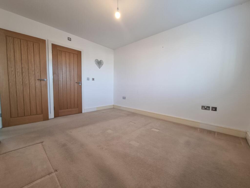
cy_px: 94
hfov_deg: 106.2
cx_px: 125
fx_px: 94
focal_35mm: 13
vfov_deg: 89.9
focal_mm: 2.2
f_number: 2.2
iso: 160
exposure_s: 1/50
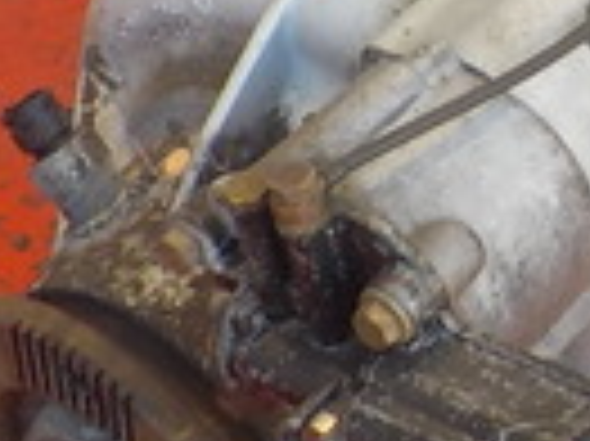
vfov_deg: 9.9
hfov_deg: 12.8
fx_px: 2503
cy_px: -104
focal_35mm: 147
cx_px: 847
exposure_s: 1/30
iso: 125
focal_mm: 4.1
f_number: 3.3
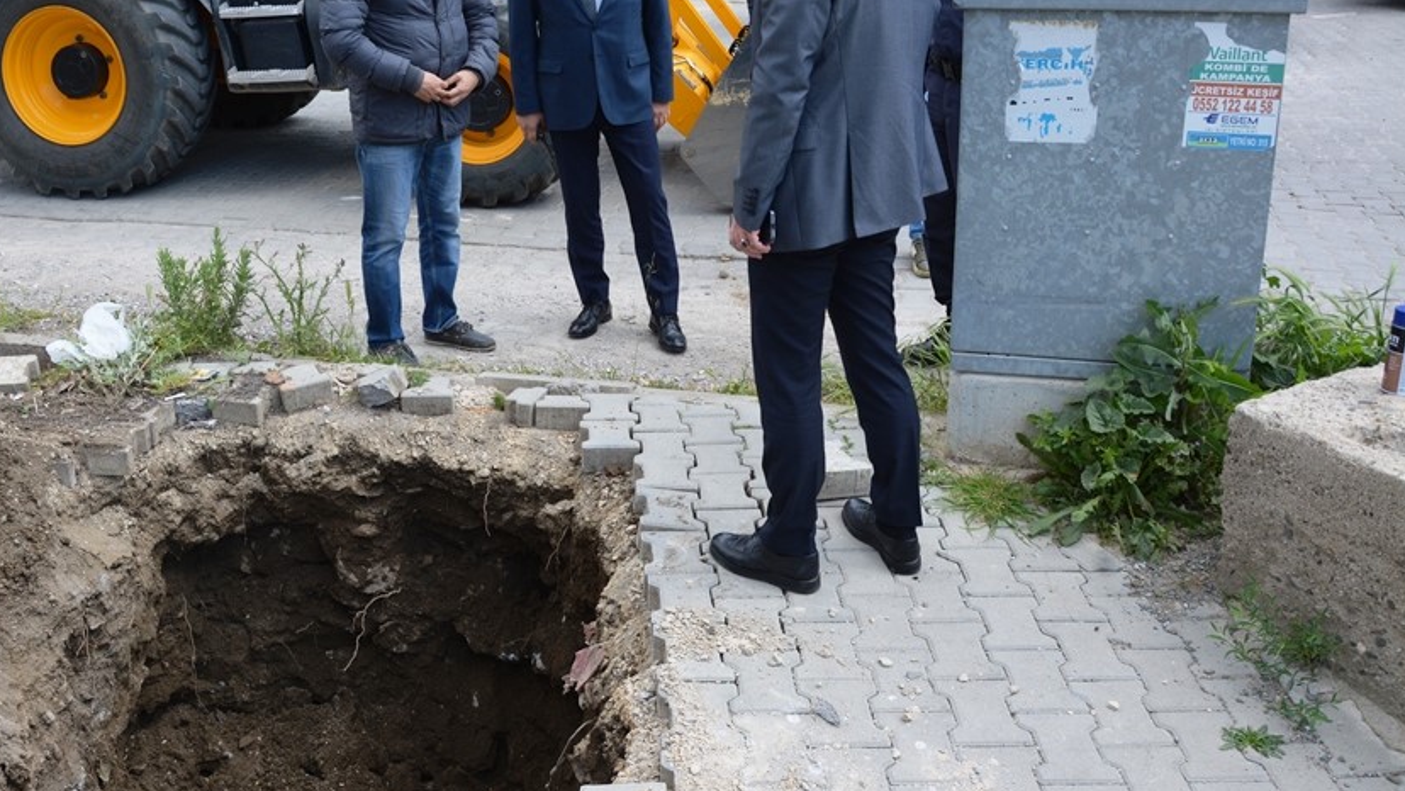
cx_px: 550
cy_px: 264
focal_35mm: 35
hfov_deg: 56.1
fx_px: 1304
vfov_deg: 33.4
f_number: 8
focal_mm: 18
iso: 200
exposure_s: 1/250
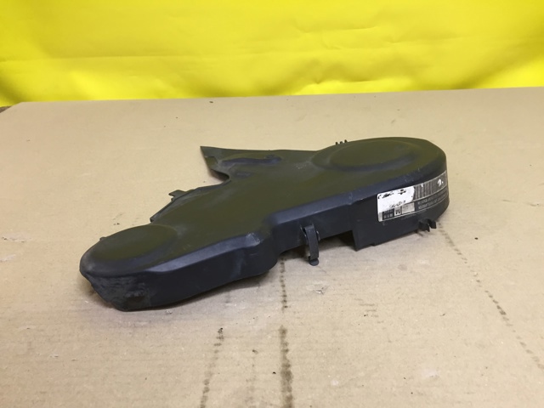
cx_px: 272
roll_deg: +1.5
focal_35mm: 29
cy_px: 204
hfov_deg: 61.7
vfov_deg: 48.2
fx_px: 456
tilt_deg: -26.3
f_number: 2.2
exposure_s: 1/33
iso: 64
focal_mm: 4.15
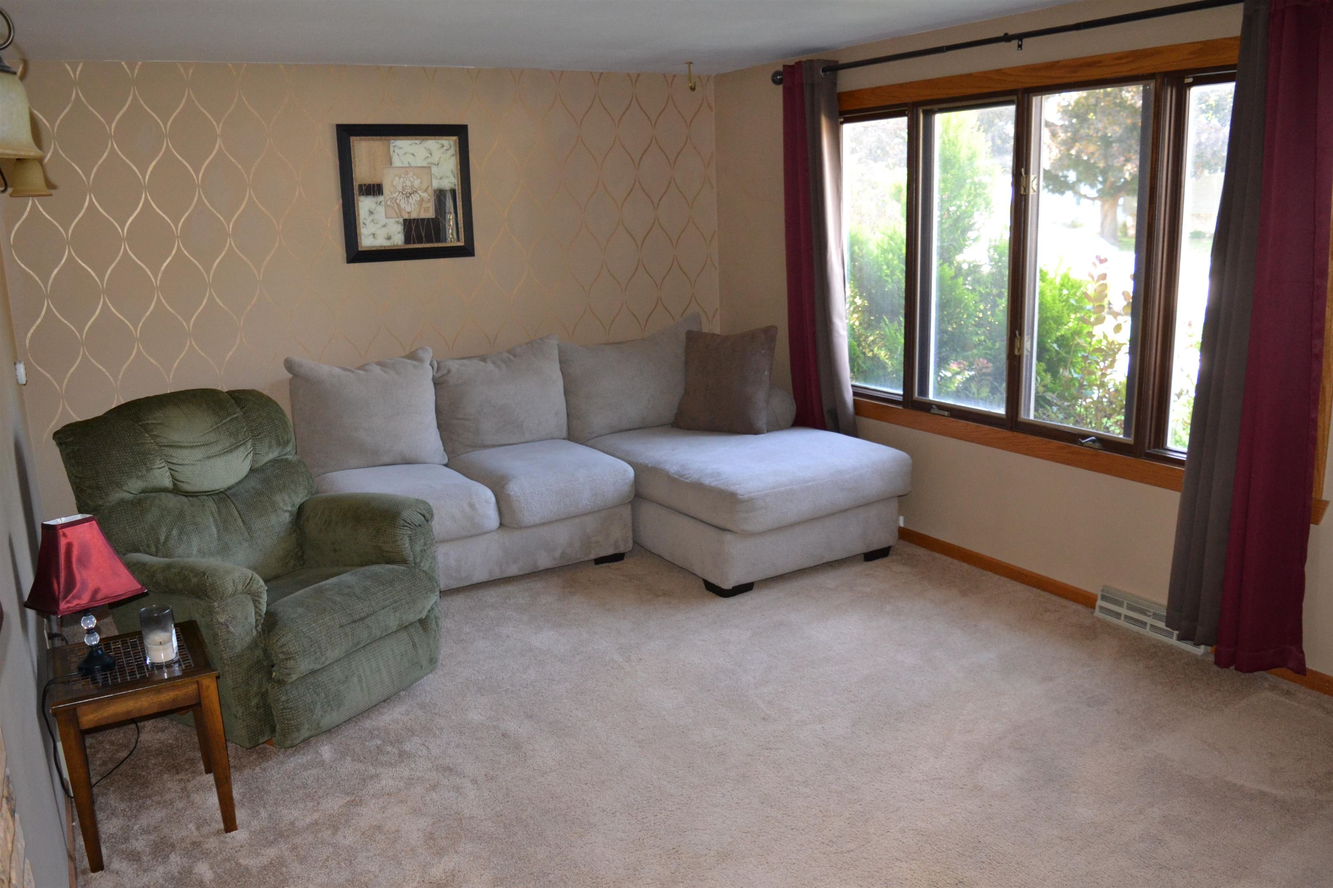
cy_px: 444
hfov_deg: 67.4
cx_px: 666
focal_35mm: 27
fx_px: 1000
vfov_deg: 47.9
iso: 1250
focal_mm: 18
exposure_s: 1/60
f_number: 3.5
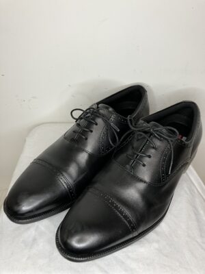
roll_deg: +0.2
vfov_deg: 63.4
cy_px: 137
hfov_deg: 49.7
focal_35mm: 28
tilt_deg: -43.4
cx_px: 102
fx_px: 221
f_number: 1.8
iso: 64
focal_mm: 3.99
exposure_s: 1/50
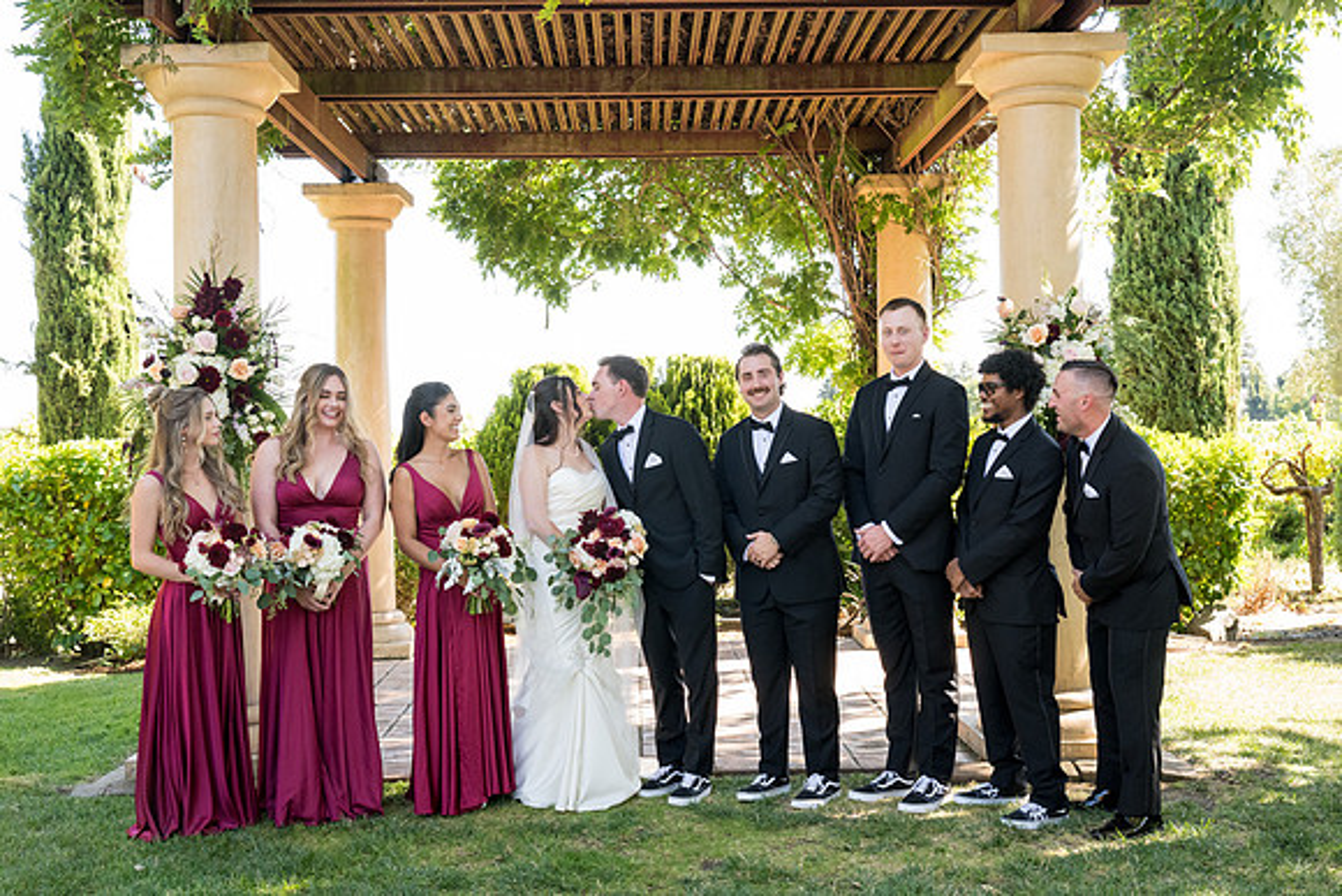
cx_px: 671
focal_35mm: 42
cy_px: 448
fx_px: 1566
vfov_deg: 31.9
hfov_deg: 46.4
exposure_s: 1/320
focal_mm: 42
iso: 1600
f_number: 6.3
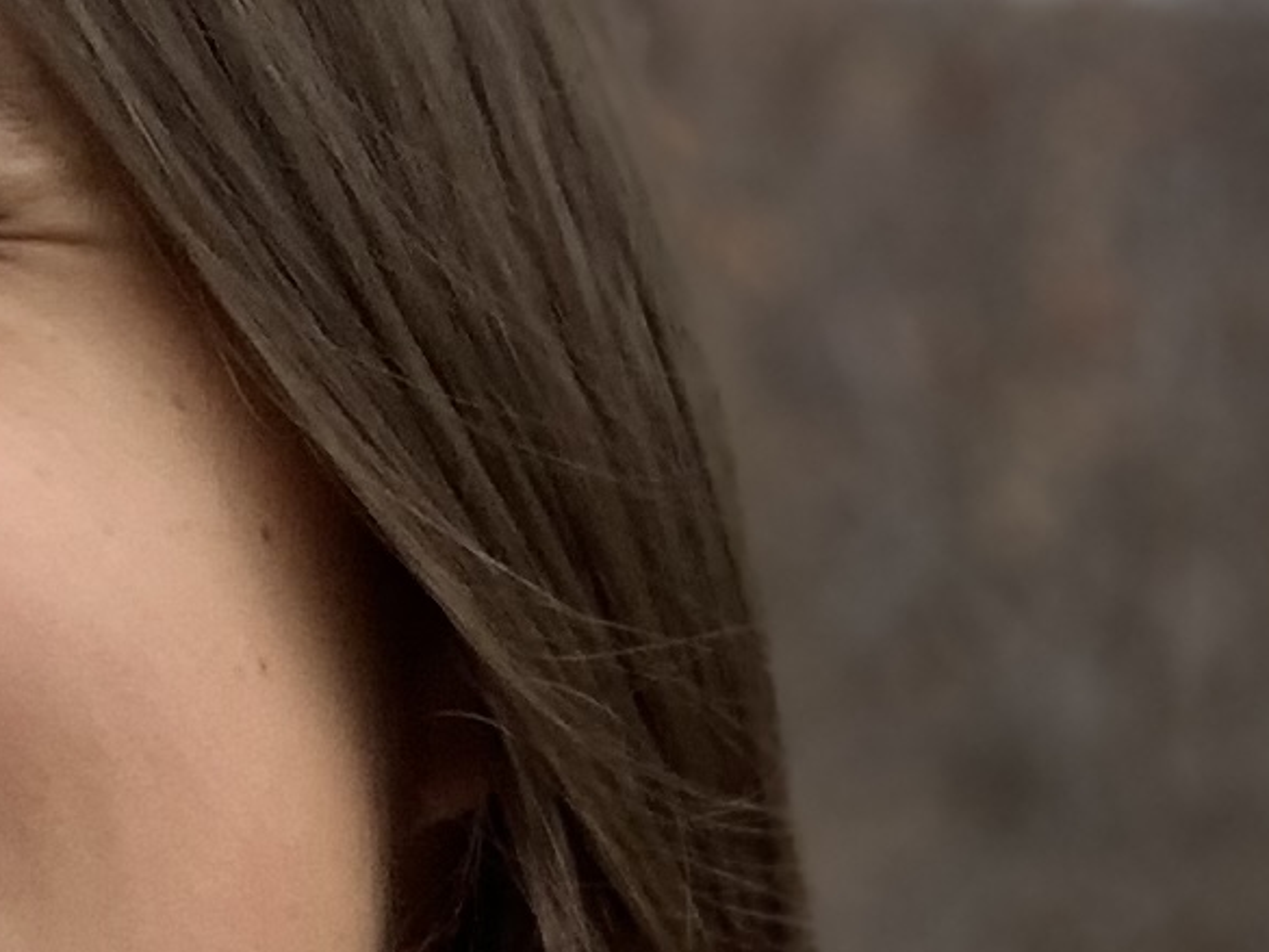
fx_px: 6197
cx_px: -469
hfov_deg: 11.3
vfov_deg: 8.6
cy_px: 1470
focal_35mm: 169
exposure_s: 1/203
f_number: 2.2
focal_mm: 2.87
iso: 16
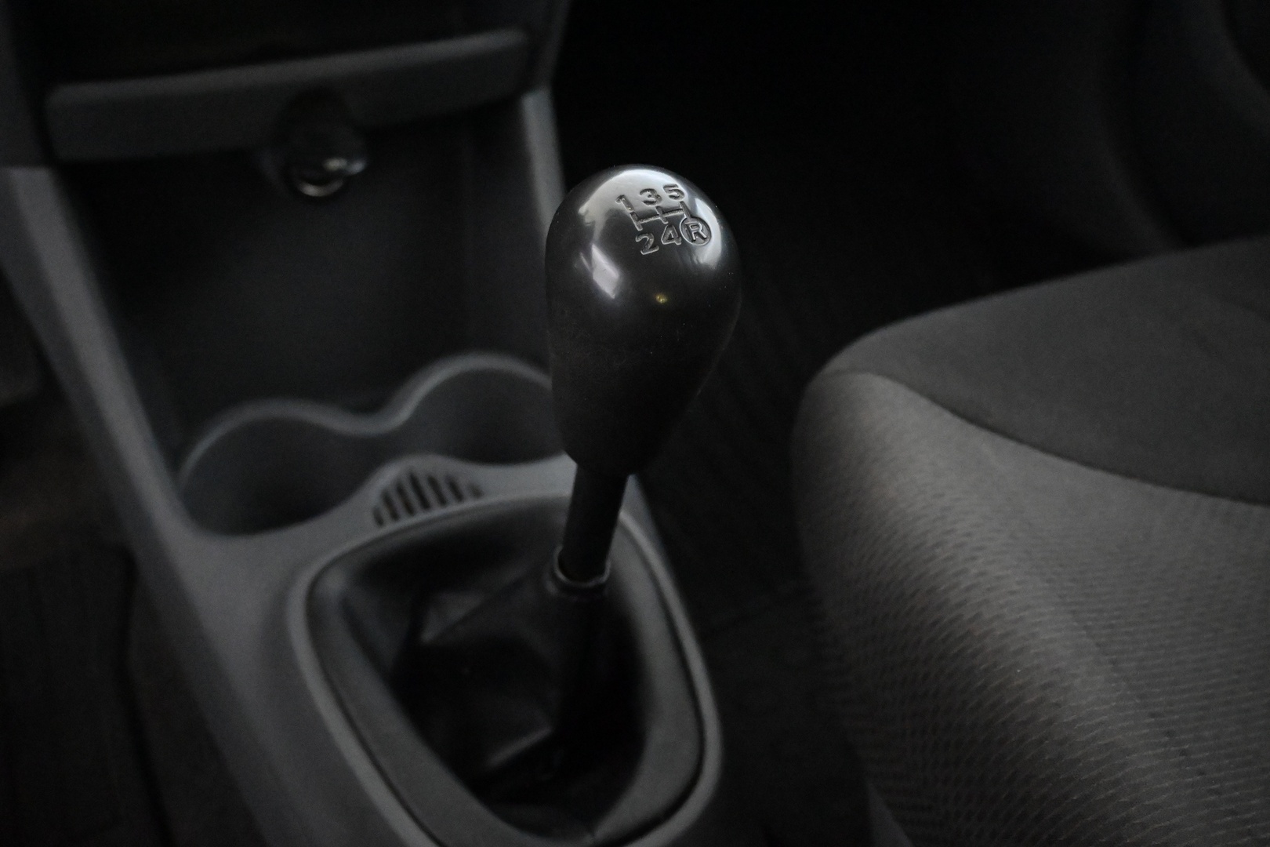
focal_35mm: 34
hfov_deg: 55.1
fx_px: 1217
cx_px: 635
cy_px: 424
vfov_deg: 38.4
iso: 14400
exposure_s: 1/40
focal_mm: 23
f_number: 4.2
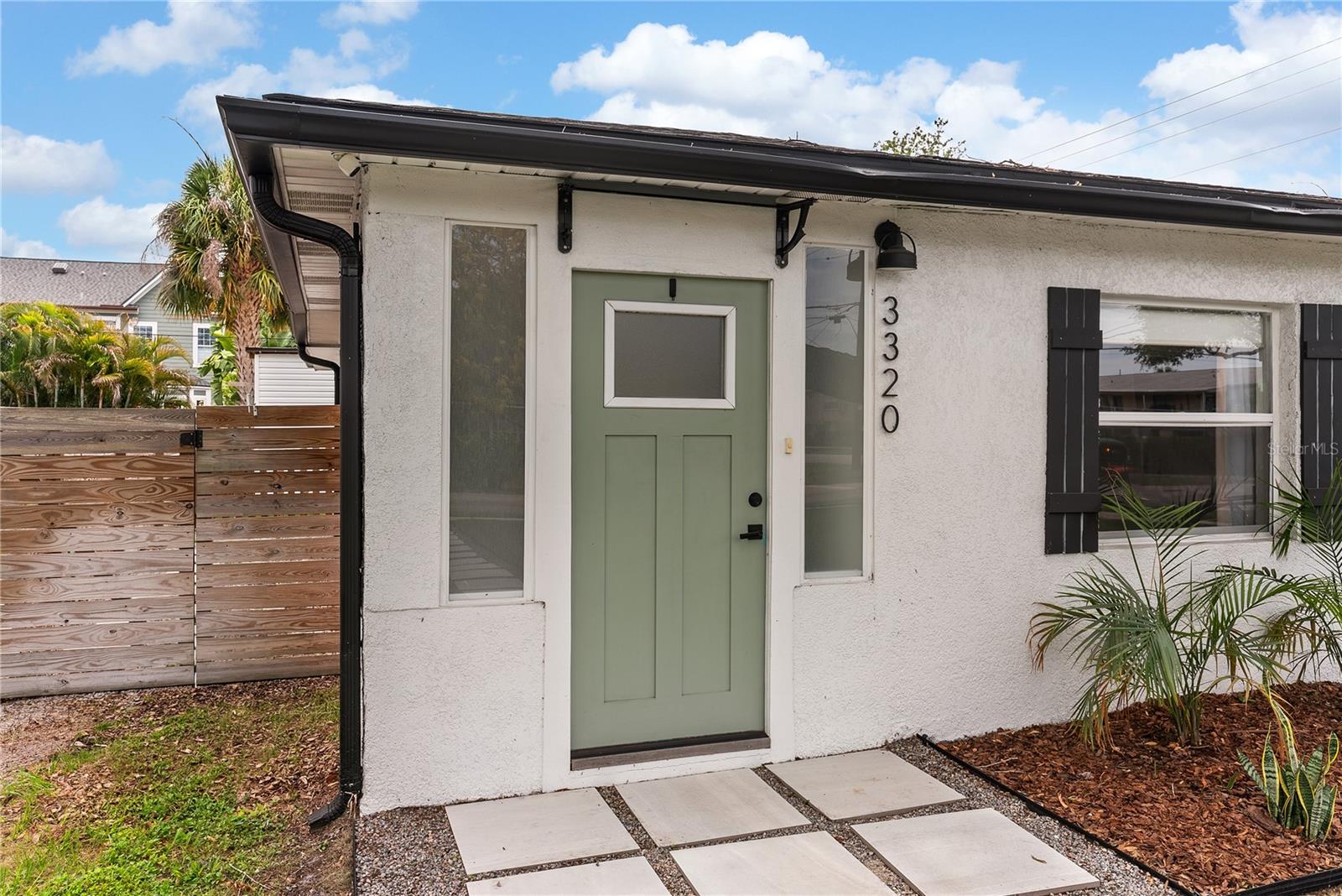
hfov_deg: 71.5
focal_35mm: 25
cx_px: 671
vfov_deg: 51.3
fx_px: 932
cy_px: 448
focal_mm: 25
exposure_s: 1/30
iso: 100
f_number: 8
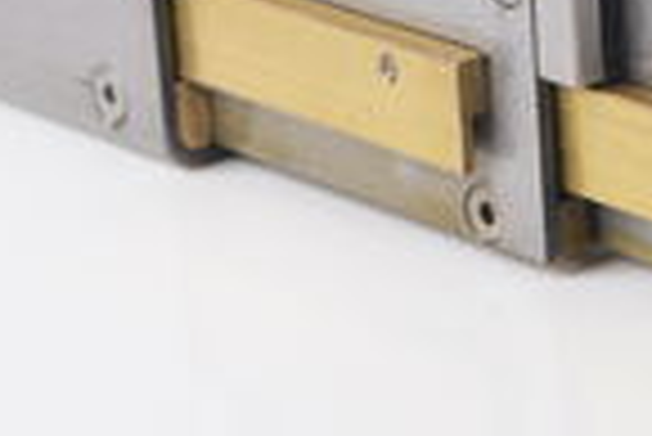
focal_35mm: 241
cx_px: 378
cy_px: -110
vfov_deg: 5.7
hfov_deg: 8.5
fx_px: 4369
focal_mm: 70
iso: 100
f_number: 10
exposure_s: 1/125
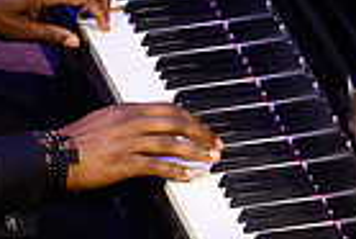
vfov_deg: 1.1
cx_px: 236
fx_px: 12384
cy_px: -189
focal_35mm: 1251
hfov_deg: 1.6
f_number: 8
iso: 4000
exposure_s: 1/320
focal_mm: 200
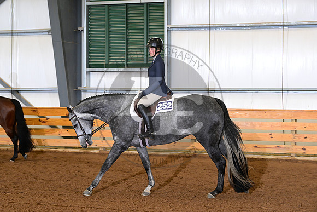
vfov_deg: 13.7
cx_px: 158
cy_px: 106
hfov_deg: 20.4
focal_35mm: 100
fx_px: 881
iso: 2500
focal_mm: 100
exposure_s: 1/200
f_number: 5.6
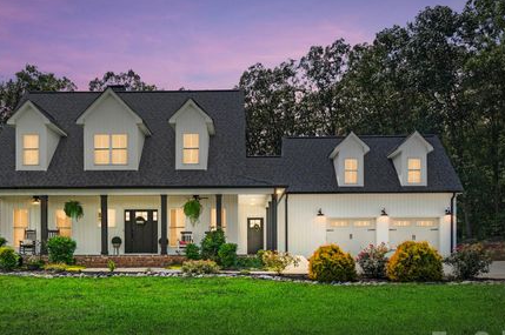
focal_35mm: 35
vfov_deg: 37.7
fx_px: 490
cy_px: 192
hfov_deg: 54.4
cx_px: 230
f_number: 4.5
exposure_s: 1/500
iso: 100
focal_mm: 20
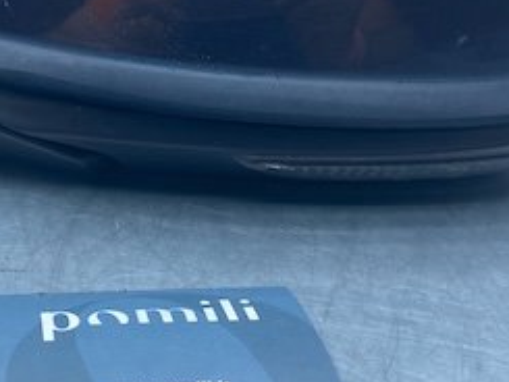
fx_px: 1000
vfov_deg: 21.2
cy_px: 39
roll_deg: -2.5
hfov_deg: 27.9
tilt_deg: -19.6
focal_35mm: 68
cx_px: 98
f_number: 1.8
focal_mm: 4.25
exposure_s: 1/373
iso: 32
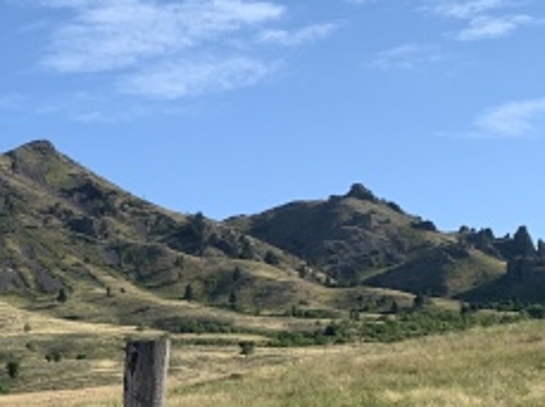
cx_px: -338
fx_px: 1430
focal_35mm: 91
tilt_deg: +0.7
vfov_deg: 15.4
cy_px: 528
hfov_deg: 18.4
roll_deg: +1.9
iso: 25
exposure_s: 1/1812
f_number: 1.8
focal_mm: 4.25
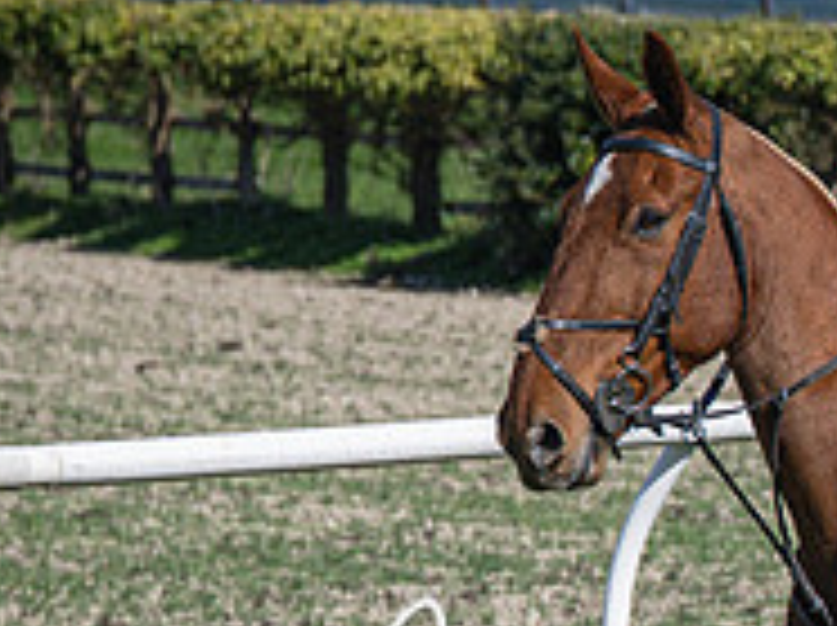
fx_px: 12944
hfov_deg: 3.7
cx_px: 1294
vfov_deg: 2.8
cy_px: 601
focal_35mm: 536
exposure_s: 1/3200
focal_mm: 86
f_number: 4
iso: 200
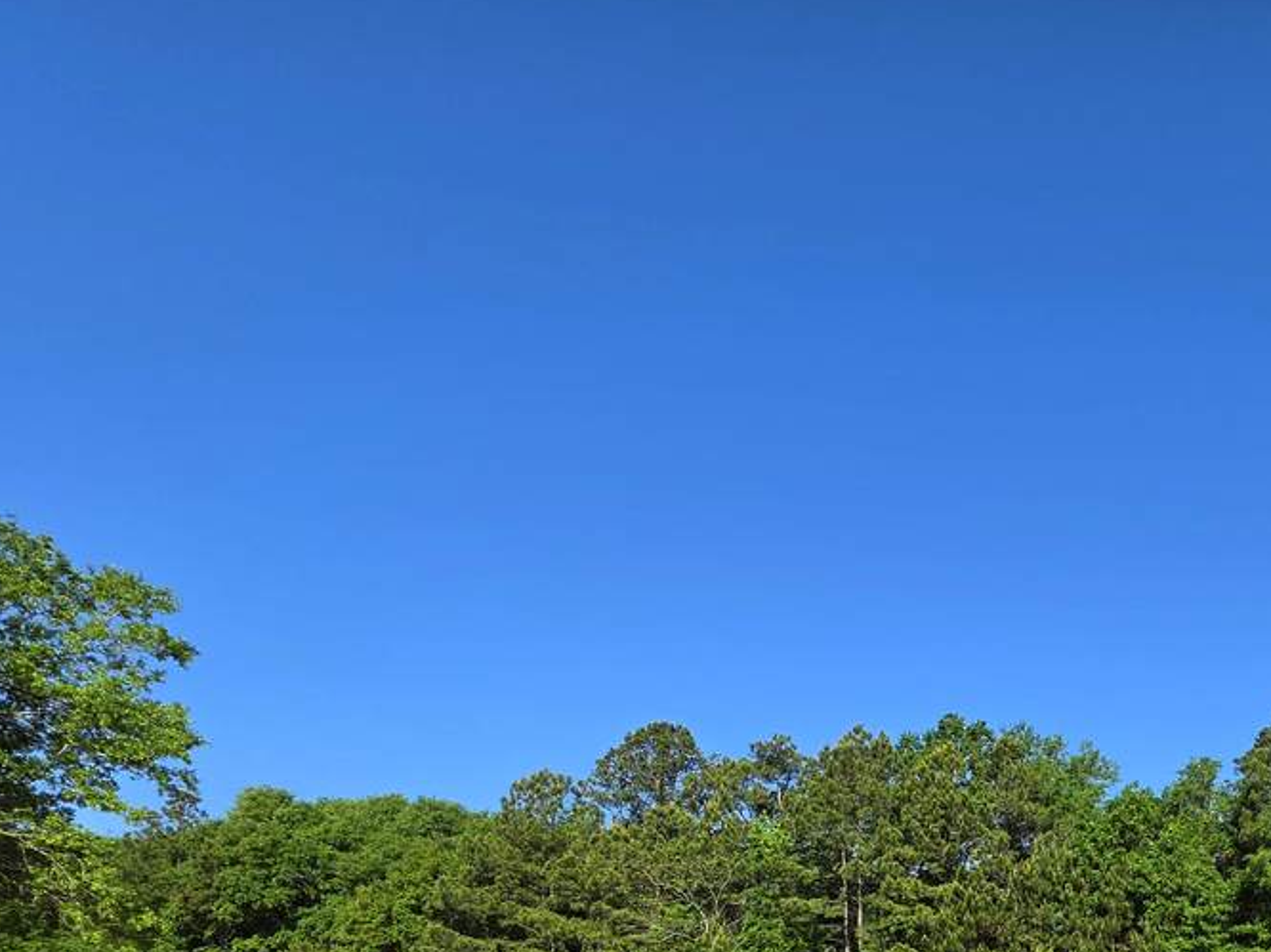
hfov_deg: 60.7
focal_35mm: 25
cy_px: 872
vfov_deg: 48.5
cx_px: 1099
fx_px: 918
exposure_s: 1/1580
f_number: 1.9
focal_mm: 2.2
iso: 32
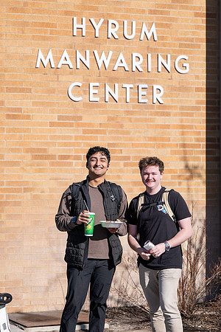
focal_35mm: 122
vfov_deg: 16.9
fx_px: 1119
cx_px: 110
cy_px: 166
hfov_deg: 11.3
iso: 400
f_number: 2.8
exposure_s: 1/10000
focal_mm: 81
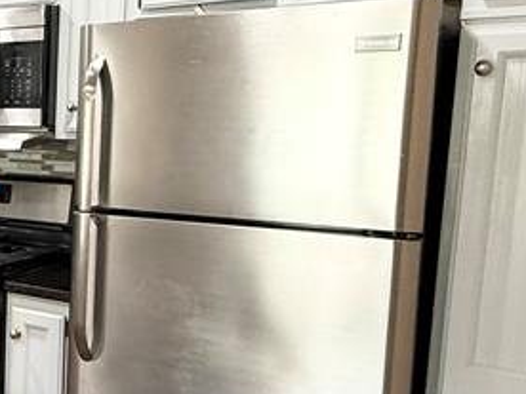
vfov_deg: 28.0
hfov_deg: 29.2
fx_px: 790
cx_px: -172
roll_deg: -0.5
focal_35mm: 52
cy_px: 200
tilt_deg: -5.4
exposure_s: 1/60
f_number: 2.2
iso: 250
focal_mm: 2.22
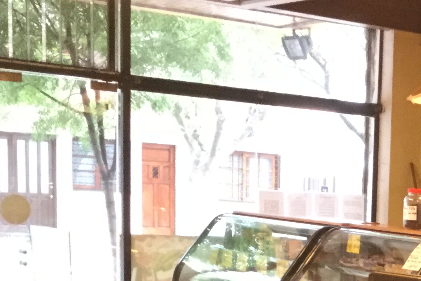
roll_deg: -3.8
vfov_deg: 13.0
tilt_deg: -10.8
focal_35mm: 100
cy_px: 415
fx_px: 1170
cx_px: 524
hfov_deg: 19.1
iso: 200
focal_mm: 3.3
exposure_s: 1/33
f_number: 2.4
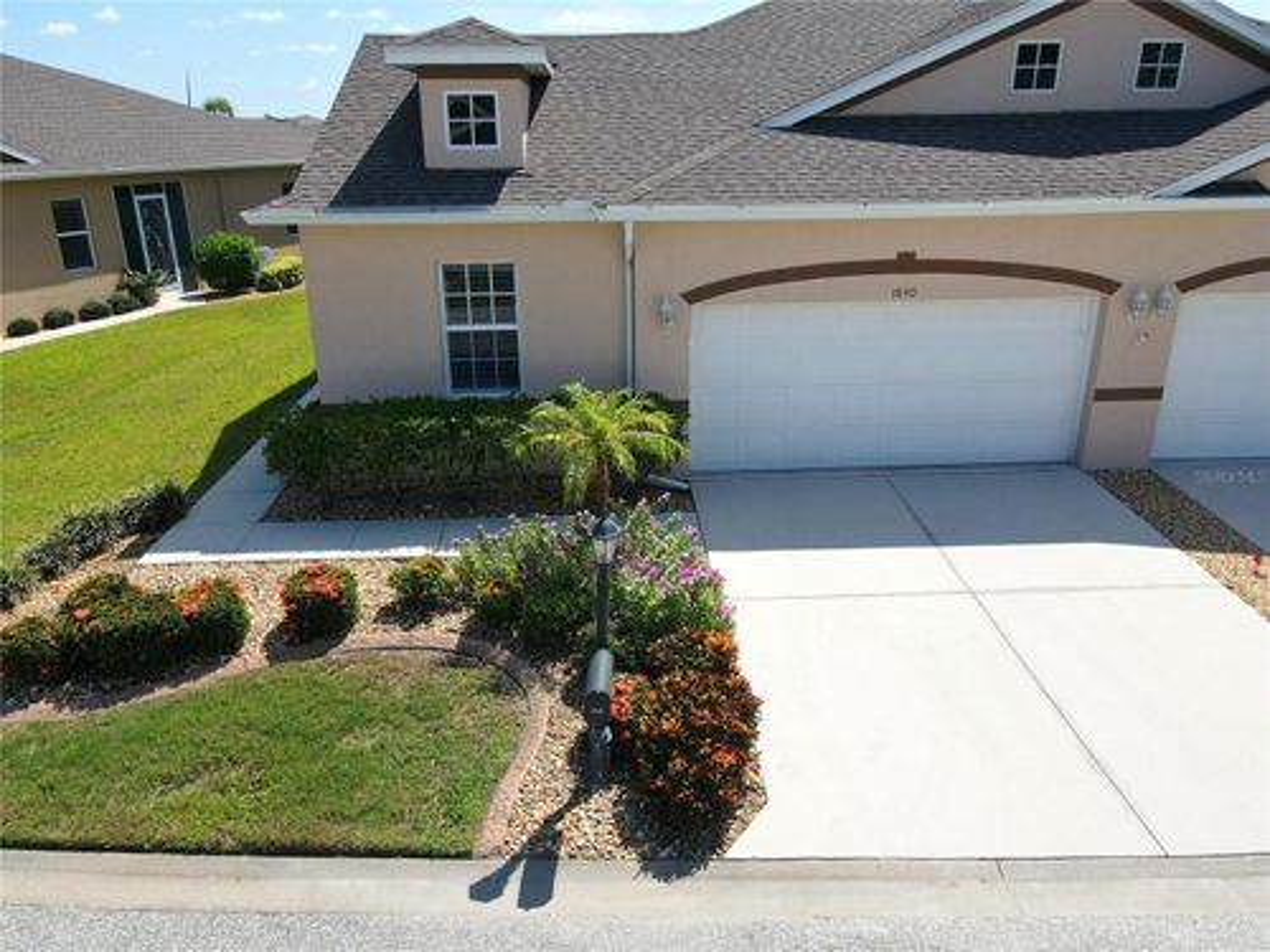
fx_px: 881
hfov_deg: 71.6
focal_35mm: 24
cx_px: 635
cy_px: 476
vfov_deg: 56.8
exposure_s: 1/800
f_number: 2.8
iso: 110
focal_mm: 4.5
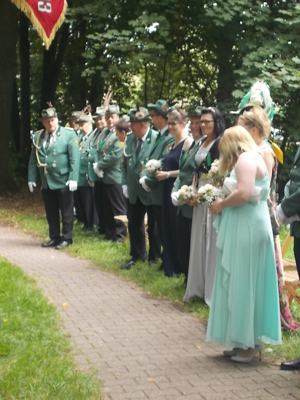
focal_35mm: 78
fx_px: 902
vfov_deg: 25.0
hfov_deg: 18.8
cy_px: 200
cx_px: 206
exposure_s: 1/40
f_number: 4.9
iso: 80
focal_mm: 10.3
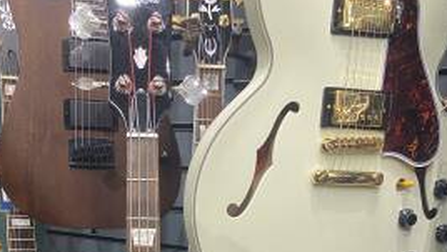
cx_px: 167
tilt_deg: -20.6
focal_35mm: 55
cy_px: 417
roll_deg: -0.4
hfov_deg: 37.6
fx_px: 652
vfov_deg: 18.4
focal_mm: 4.25
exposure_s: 1/60
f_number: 1.8
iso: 160
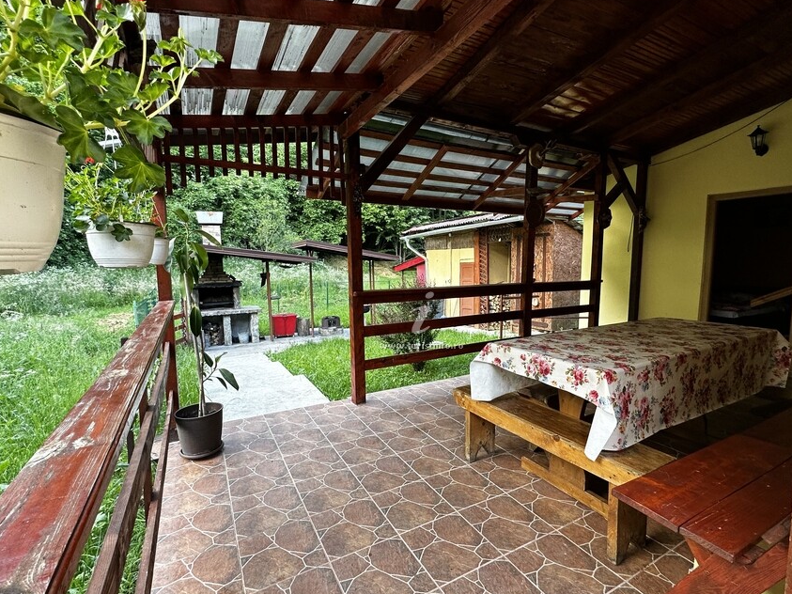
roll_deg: +0.2
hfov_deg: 91.0
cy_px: 302
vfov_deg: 74.7
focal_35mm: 17
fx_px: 389
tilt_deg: -5.9
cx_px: 404
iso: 100
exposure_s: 1/99
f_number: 2.2
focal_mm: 2.22
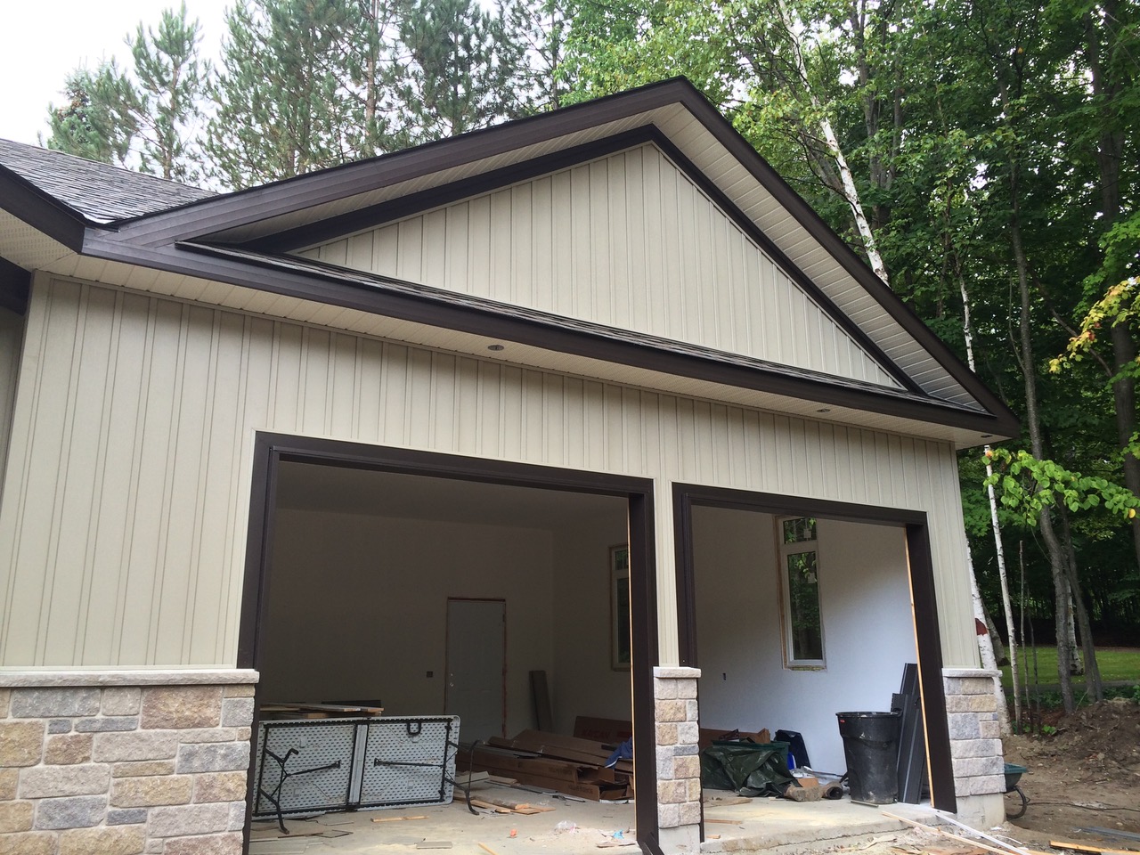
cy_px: 428
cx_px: 570
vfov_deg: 46.8
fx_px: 988
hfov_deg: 60.0
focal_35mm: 30
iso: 64
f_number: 2.2
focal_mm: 4.12
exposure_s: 1/120
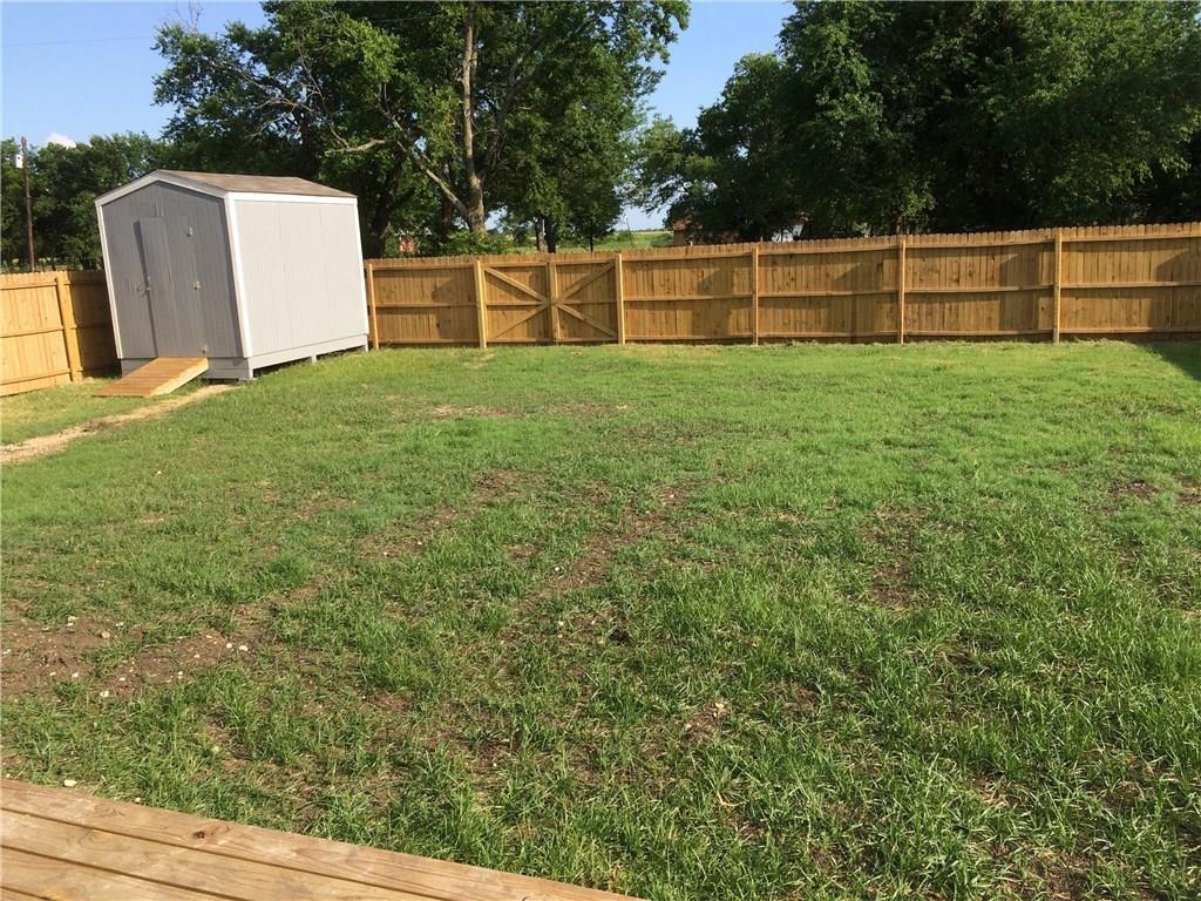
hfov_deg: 61.7
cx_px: 600
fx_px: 1006
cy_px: 450
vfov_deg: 48.2
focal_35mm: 29
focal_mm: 4.15
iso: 32
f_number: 2.2
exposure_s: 1/1172
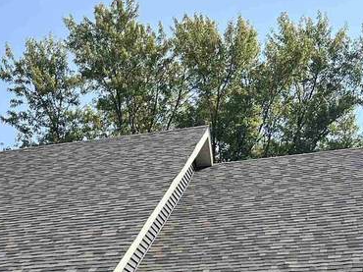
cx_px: -104
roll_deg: -0.9
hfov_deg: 20.0
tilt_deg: +0.8
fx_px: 943
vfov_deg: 15.2
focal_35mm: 90
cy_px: 409
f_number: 1.5
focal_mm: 5.7
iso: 50
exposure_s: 1/3460
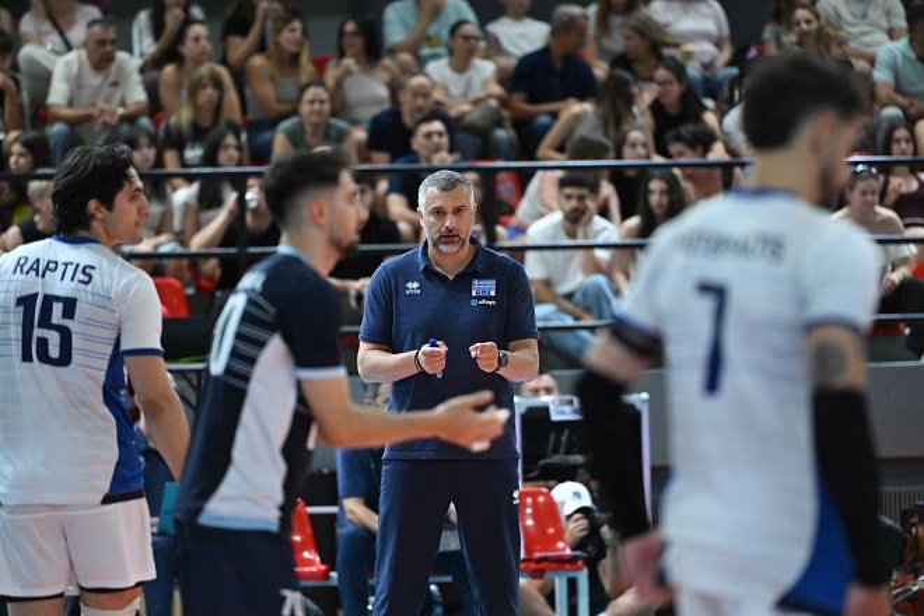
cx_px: 462
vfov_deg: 6.9
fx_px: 5133
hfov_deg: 10.3
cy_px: 308
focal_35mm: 200
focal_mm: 200
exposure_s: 1/640
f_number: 2.8
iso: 3200
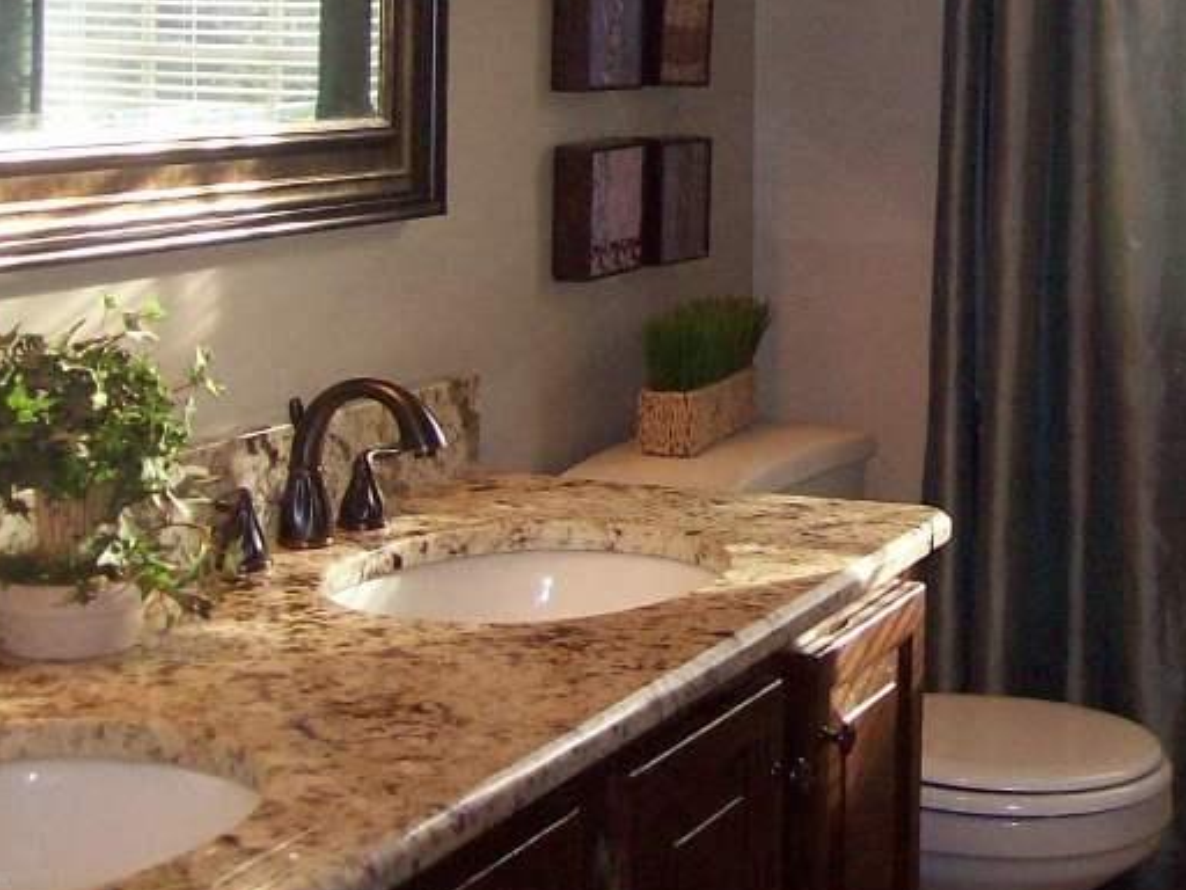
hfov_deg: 26.3
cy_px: 109
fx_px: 2467
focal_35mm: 72
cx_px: 1012
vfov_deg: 20.1
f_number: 2.7
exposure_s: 1/64
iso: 140
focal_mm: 6
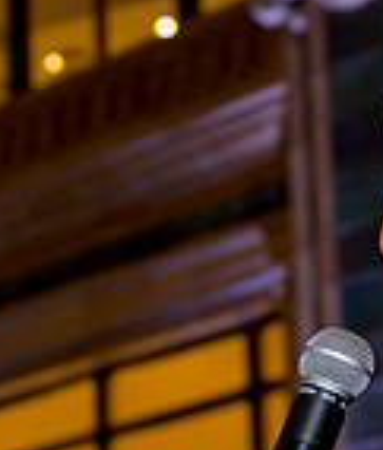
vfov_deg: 12.0
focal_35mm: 156
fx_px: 2129
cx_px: 282
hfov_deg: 10.3
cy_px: 345
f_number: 2.8
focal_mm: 36
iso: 800
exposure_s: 1/30
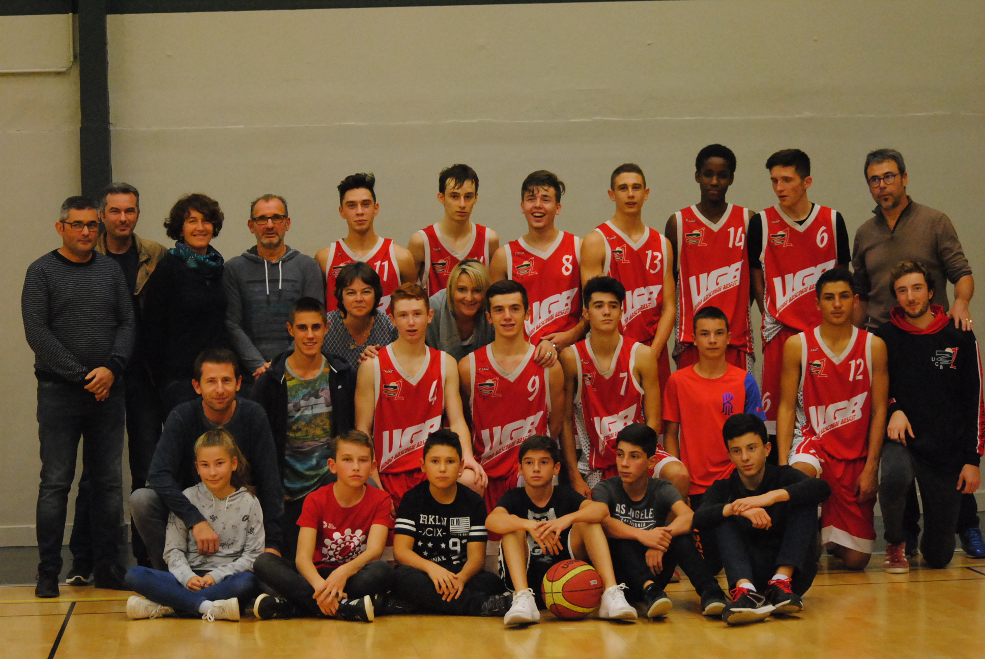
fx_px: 2876
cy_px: 330
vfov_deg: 13.1
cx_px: 492
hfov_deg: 19.4
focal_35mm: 105
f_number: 4
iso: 1600
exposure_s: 1/200
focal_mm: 70
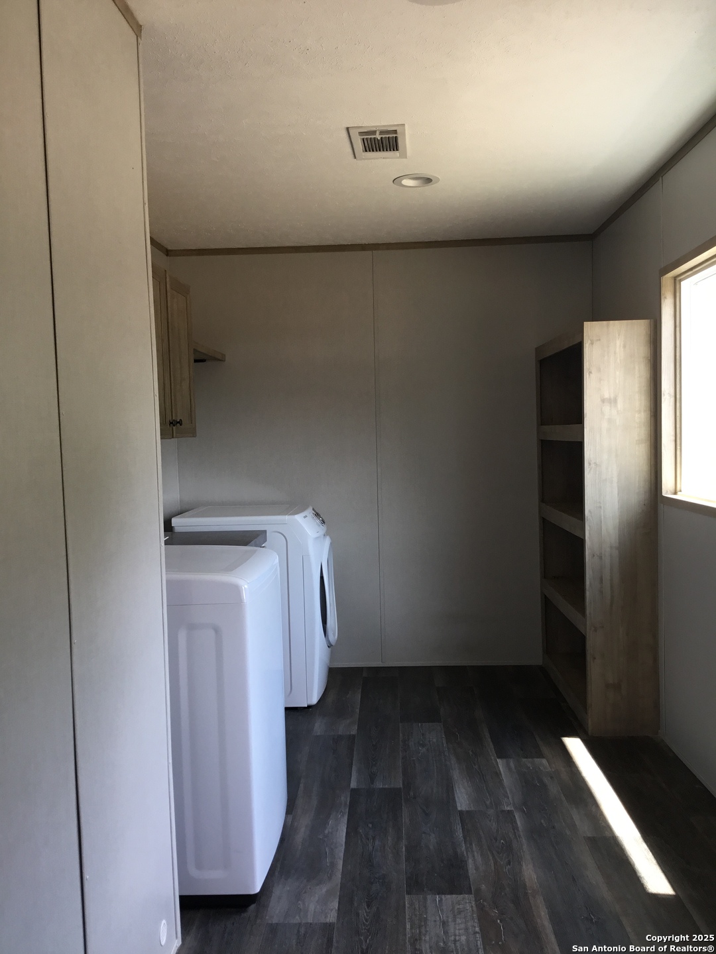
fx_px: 855
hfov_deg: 45.4
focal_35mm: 31
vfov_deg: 58.4
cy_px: 477
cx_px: 358
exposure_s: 1/60
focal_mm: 3.3
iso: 32
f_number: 2.4
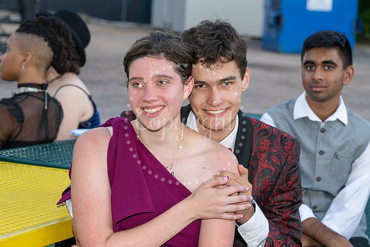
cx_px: 197
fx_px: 1119
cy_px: 124
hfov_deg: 18.8
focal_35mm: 109
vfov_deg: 12.6
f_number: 5.6
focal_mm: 88
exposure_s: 1/60
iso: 1000
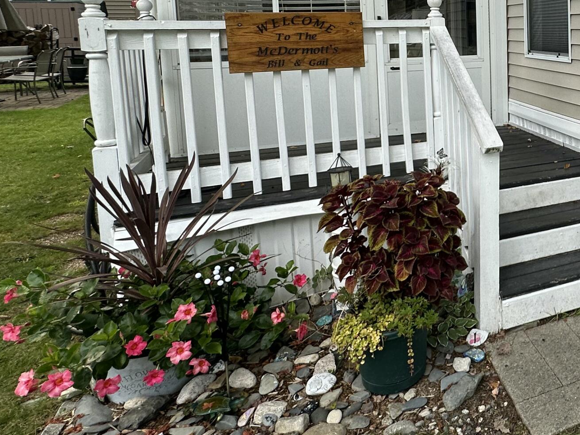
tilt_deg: -5.1
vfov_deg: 41.9
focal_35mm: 32
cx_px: 571
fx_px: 536
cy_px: 78
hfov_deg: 47.8
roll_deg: +0.2
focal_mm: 2.22
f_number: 2.2
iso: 40
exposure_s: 1/161
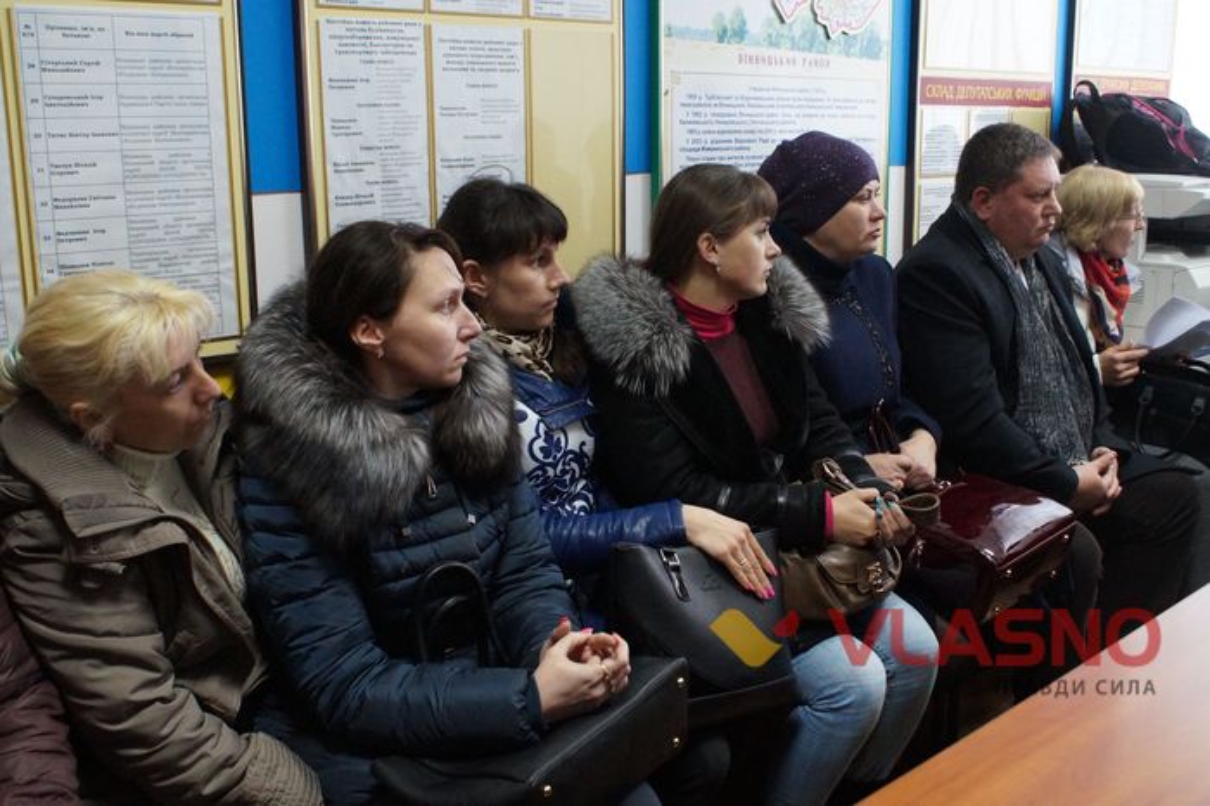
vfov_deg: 34.2
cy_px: 403
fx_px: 1310
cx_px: 605
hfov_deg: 49.6
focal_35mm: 39
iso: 3200
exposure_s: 1/80
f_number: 4.5
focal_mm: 26
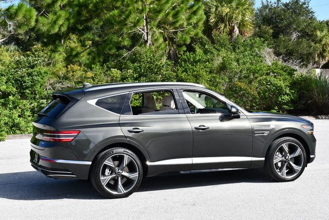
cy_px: 110
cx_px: 164
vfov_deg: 21.3
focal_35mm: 64
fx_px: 585
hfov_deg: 31.4
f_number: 8
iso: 180
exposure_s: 1/250
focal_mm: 32
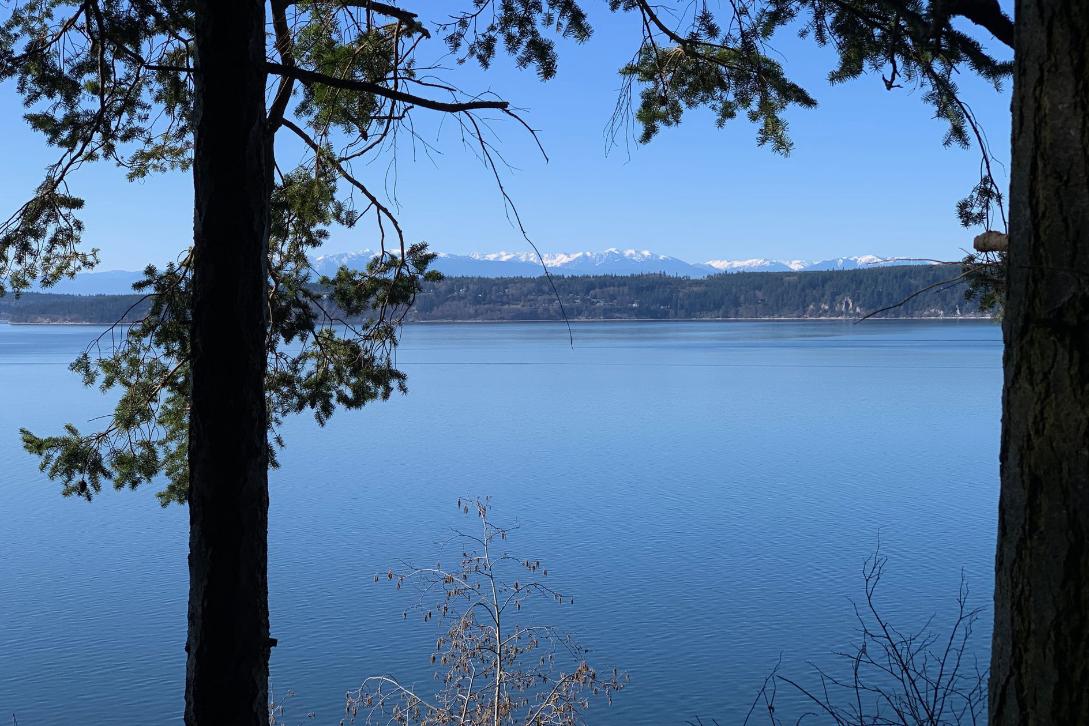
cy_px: 325
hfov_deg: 36.2
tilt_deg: -1.2
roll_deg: -0.2
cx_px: 550
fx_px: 1664
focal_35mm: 55
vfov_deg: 24.6
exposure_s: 1/1370
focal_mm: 6
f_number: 2.4
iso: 16
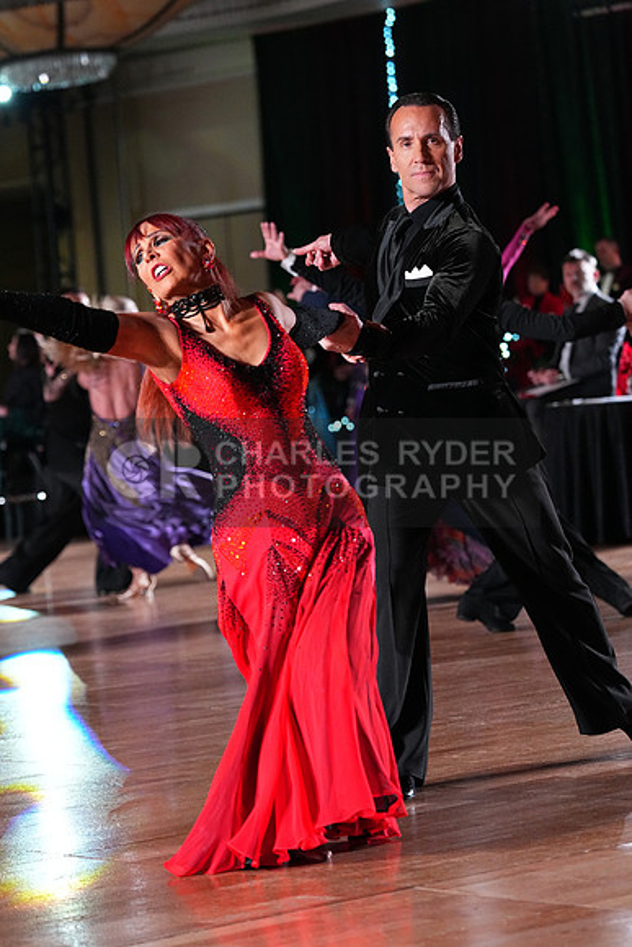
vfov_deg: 16.3
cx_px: 316
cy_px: 474
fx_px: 3316
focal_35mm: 126
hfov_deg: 10.9
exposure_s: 1/400
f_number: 4.5
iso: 6400
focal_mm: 126
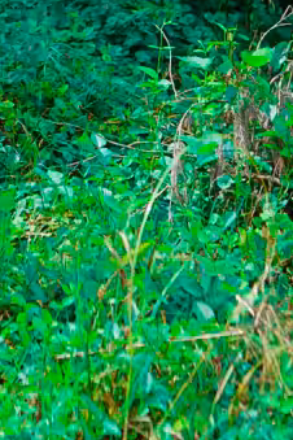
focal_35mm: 167
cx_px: -99
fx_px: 2039
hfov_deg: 8.1
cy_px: -323
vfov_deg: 11.5
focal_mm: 35
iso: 100
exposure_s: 1/500
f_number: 2.2
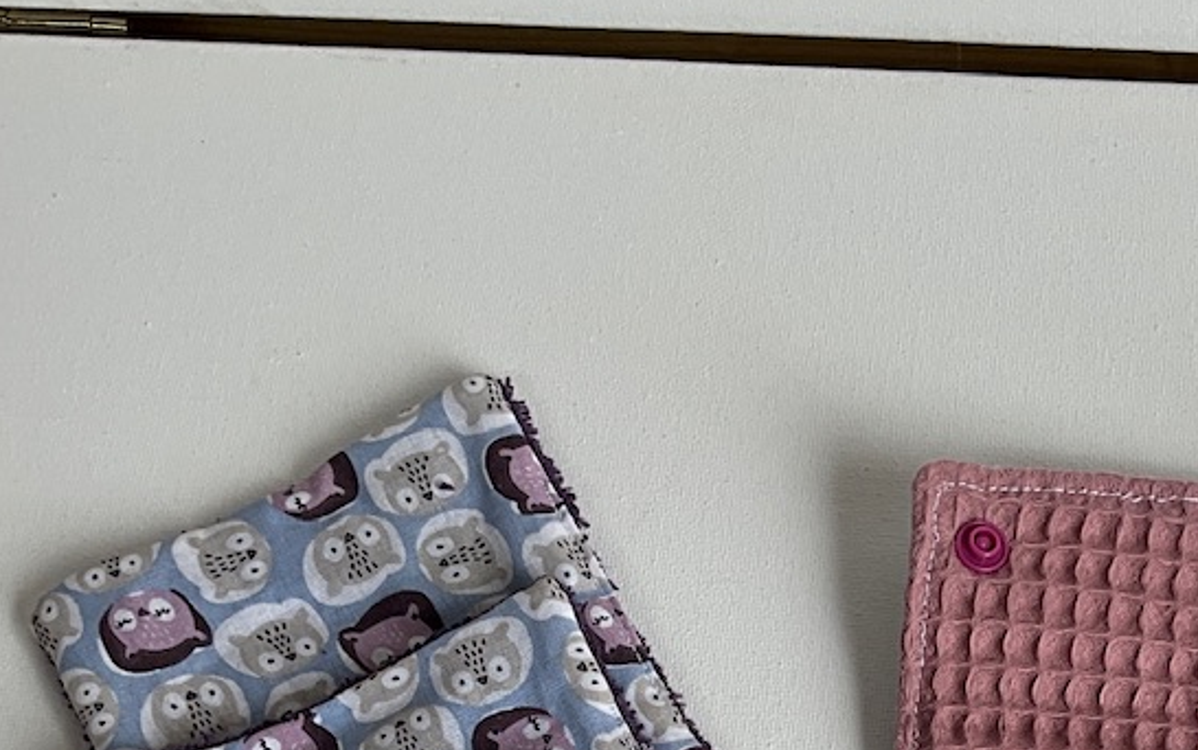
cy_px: 1129
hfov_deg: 28.1
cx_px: 926
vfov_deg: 16.5
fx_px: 2352
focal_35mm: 72
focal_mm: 3
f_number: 1.8
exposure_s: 1/243
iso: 20
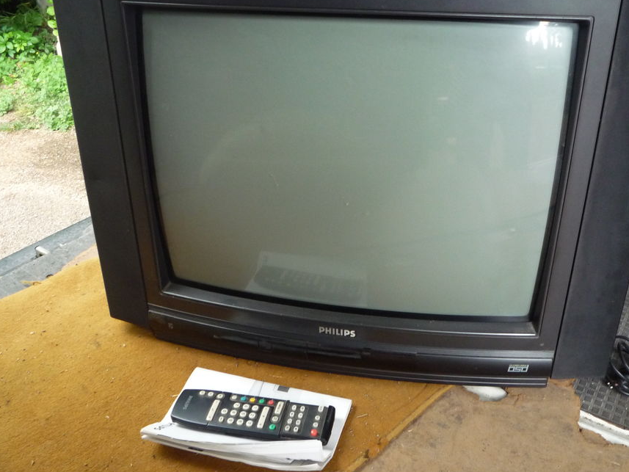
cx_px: 347
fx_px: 636
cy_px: 206
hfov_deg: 52.5
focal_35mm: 35
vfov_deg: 40.6
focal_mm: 5.2
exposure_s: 1/30
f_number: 3.3
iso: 320
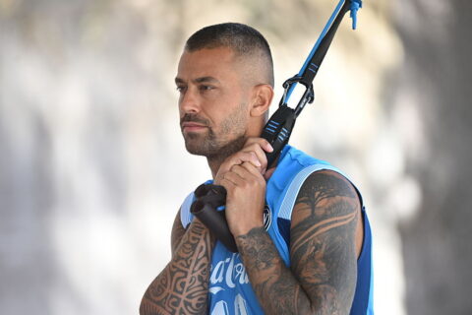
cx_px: 236
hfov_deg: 5.2
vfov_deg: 3.4
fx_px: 5244
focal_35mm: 400
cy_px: 158
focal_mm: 400
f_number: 3.5
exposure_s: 1/400
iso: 400
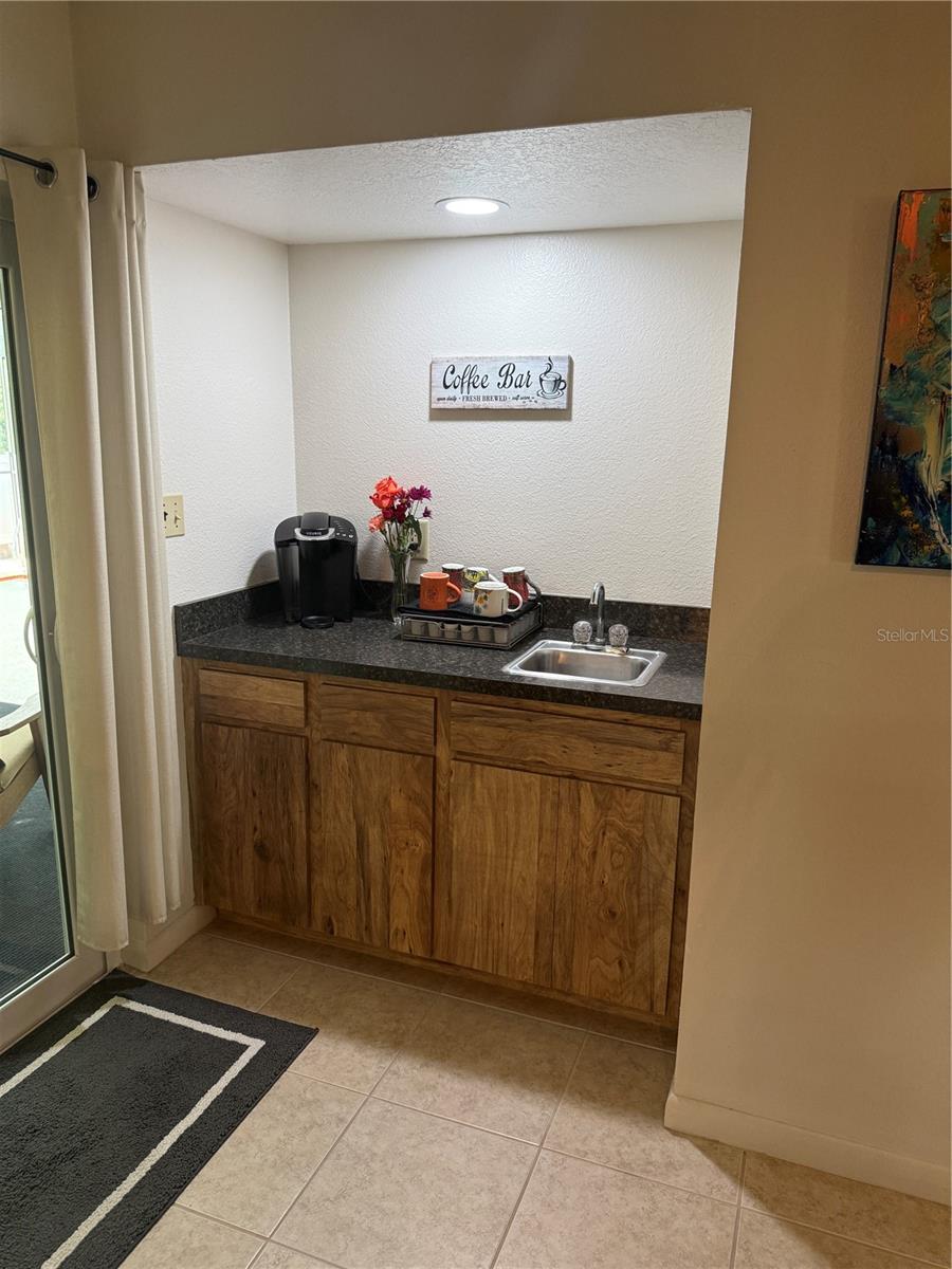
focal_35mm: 24
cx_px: 476
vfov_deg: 71.6
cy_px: 634
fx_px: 880
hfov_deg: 56.8
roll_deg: -0.7
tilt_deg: -12.5
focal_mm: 6.76
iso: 200
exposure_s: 1/120
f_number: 1.78
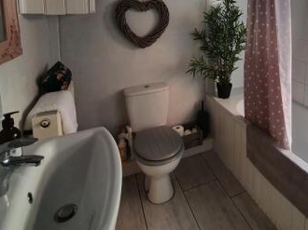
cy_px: 35
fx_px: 204
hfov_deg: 71.4
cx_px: 210
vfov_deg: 53.4
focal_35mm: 23
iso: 100
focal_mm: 1.8
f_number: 2.2
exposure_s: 1/50
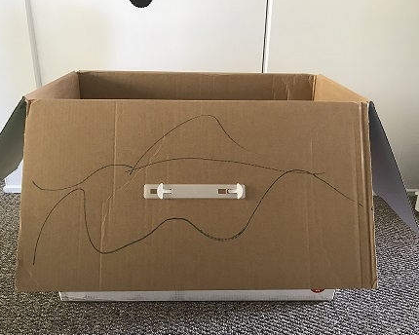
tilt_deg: -20.9
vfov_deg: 45.8
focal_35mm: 32
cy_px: 181
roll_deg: +0.3
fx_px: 397
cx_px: 205
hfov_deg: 55.7
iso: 64
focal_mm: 3.99
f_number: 1.8
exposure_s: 1/15
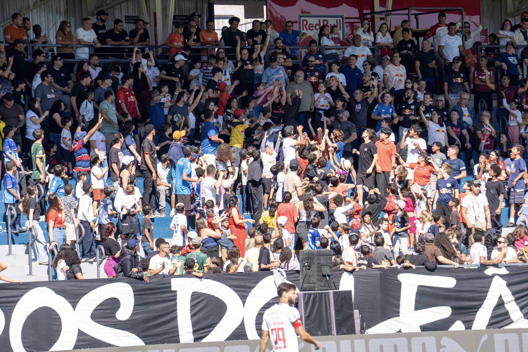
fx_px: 3960
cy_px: 176
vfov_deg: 5.1
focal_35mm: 270
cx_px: 264
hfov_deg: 7.6
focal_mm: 180
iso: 100
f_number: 4.5
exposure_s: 1/500
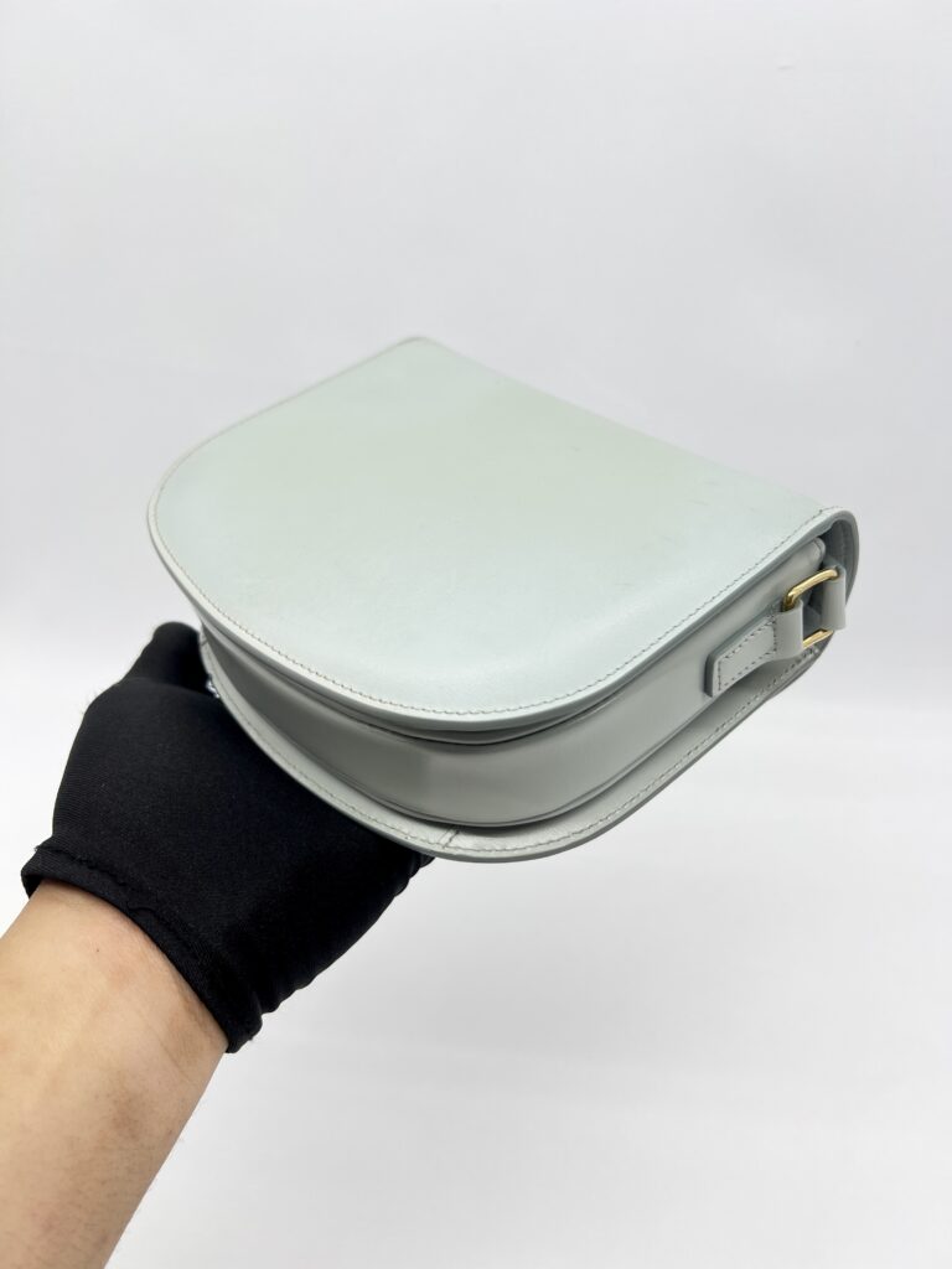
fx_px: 953
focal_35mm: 26
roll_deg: -0.7
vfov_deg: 67.3
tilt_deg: -29.1
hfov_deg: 53.1
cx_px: 476
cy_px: 634
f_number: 1.5
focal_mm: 5.7
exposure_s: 1/128
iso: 32
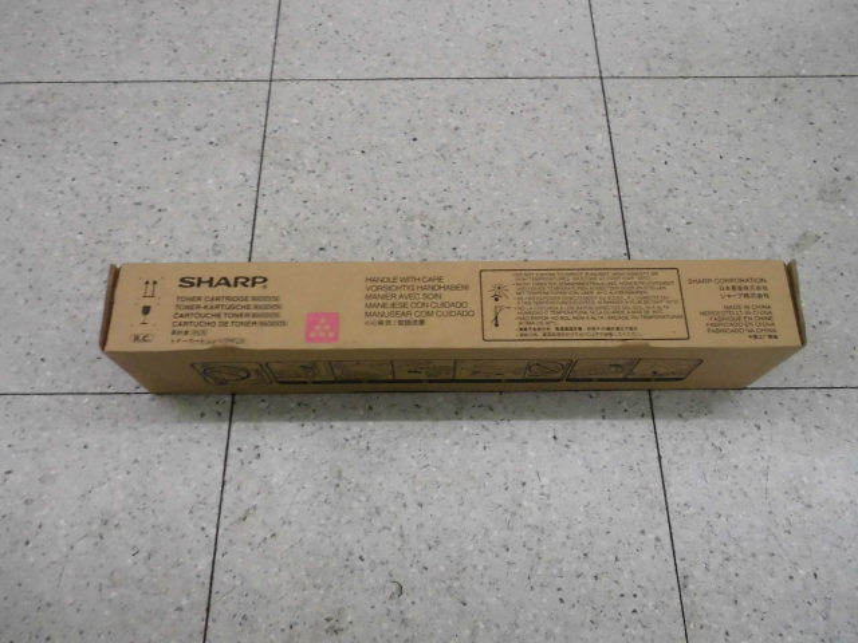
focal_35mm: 26
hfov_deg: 67.3
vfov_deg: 53.1
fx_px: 644
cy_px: 322
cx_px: 429
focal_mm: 4.6
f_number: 3.2
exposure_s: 1/60
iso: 400
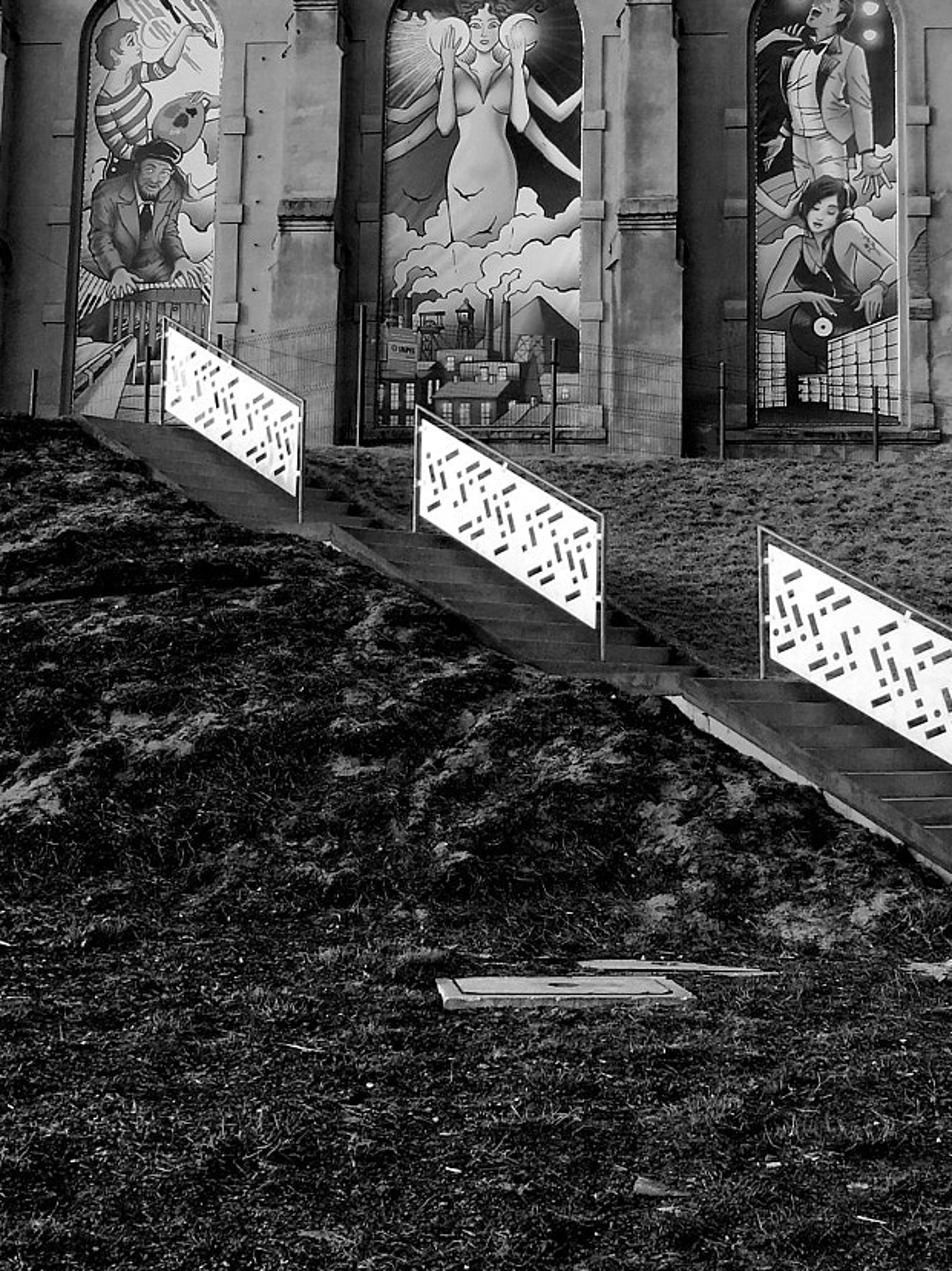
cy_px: 383
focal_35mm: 56
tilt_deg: +9.3
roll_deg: -2.4
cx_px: 555
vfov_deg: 33.9
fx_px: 2055
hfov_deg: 26.0
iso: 25
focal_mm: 4.15
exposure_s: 1/469
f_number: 2.2
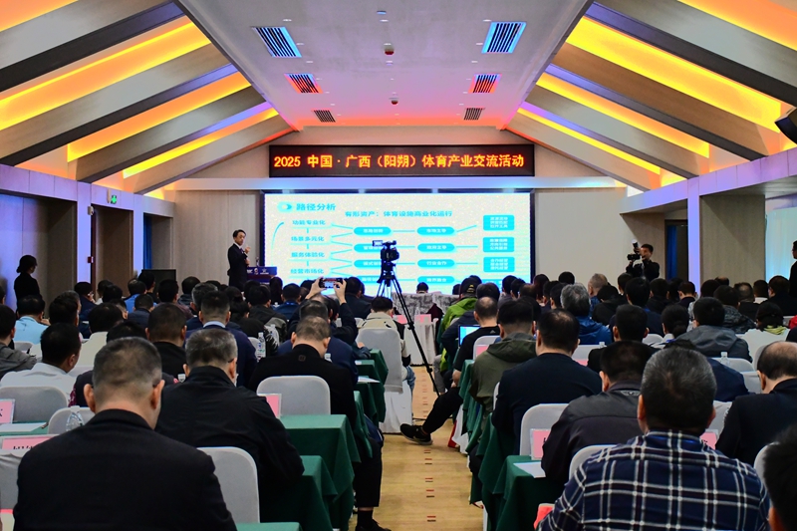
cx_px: 398
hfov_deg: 38.9
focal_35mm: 51
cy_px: 266
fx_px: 1129
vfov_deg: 26.5
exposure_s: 1/250
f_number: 4.5
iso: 6400
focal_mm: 34
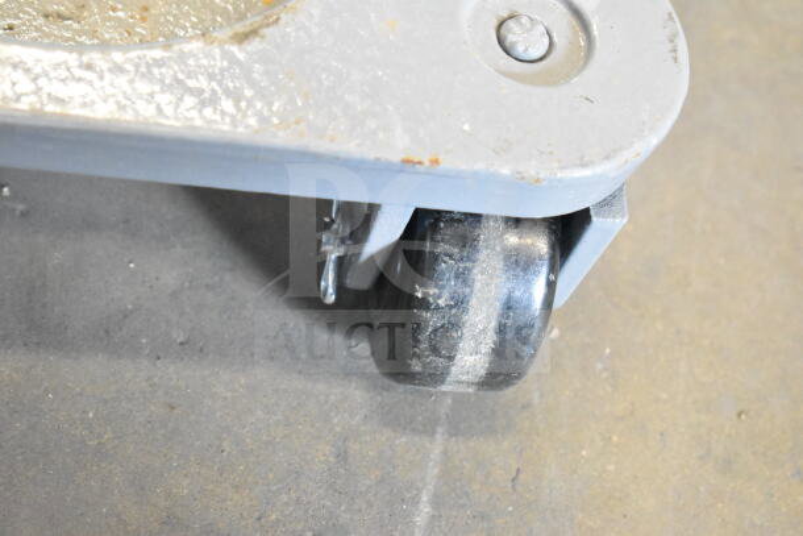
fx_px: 1841
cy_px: 268
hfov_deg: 24.6
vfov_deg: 16.6
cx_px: 402
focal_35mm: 82
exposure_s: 1/100
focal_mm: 55
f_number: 5.6
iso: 12800
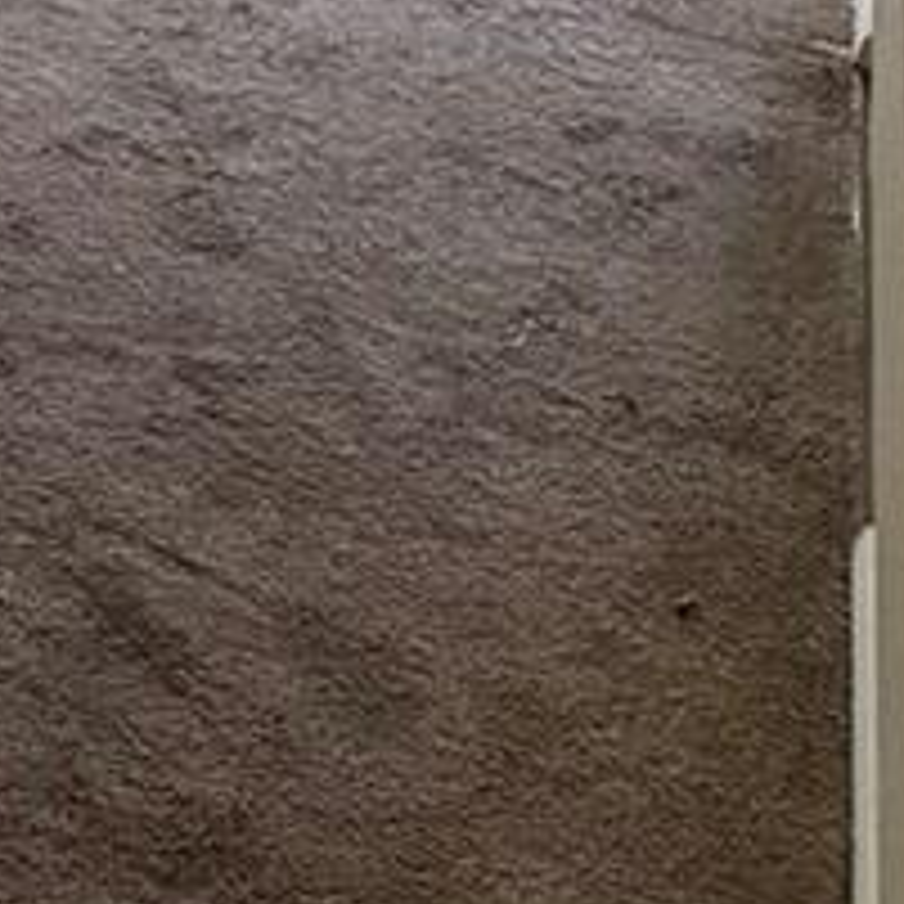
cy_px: -364
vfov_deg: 20.7
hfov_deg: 17.5
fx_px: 2186
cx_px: -855
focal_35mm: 74
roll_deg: -0.9
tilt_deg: -19.2
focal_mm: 2.22
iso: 320
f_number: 2.2
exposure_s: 1/83
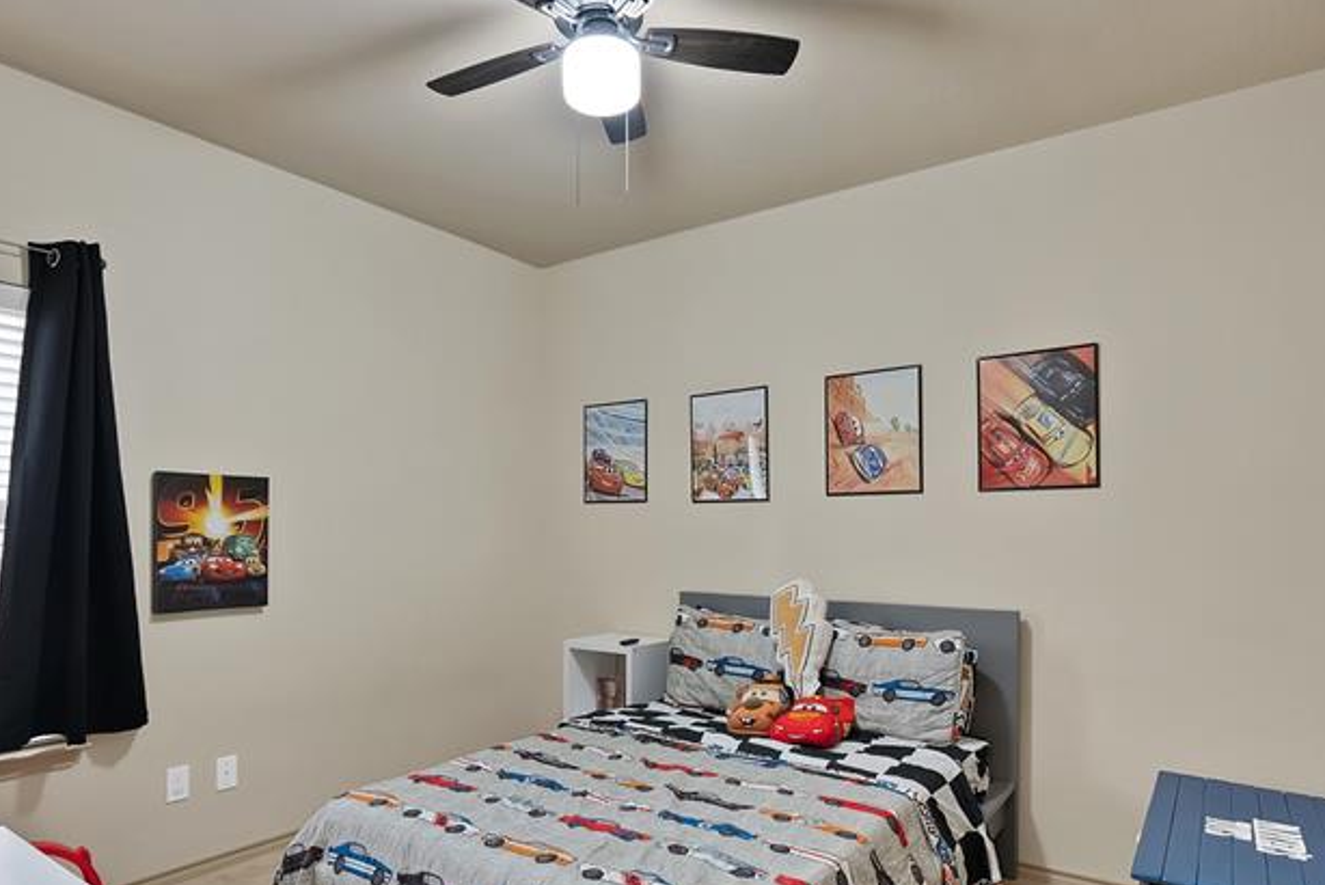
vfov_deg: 61.2
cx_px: 650
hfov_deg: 83.9
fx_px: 736
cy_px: 547
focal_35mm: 20
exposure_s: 1/1.25
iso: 640
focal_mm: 12
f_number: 9
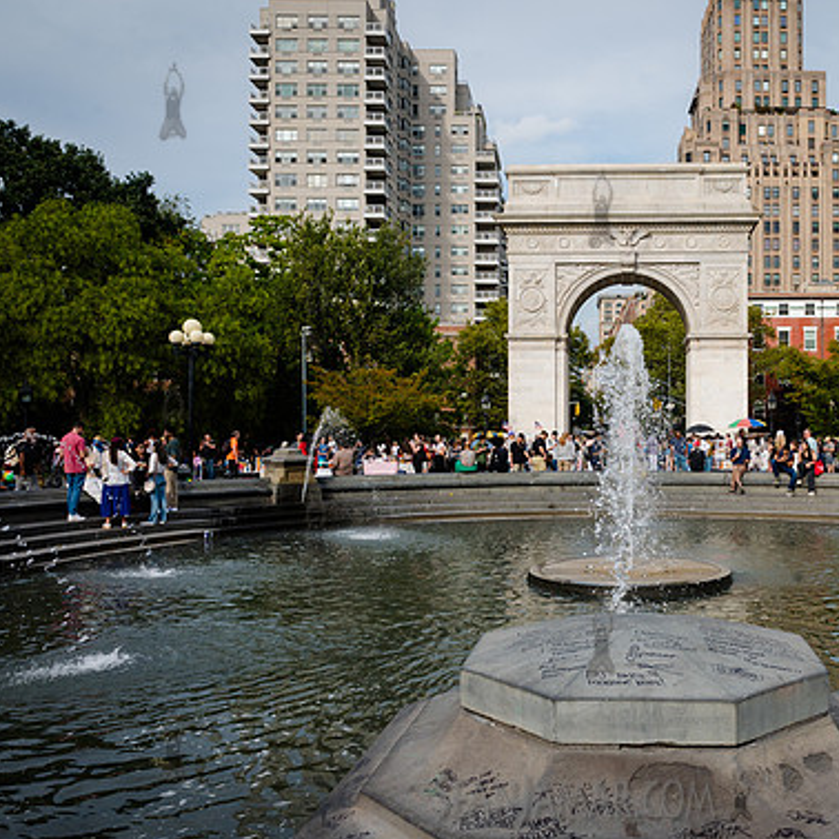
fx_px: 877
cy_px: 422
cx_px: 591
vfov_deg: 51.1
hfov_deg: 49.7
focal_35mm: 32
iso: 400
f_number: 9
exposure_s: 1/640
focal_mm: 24
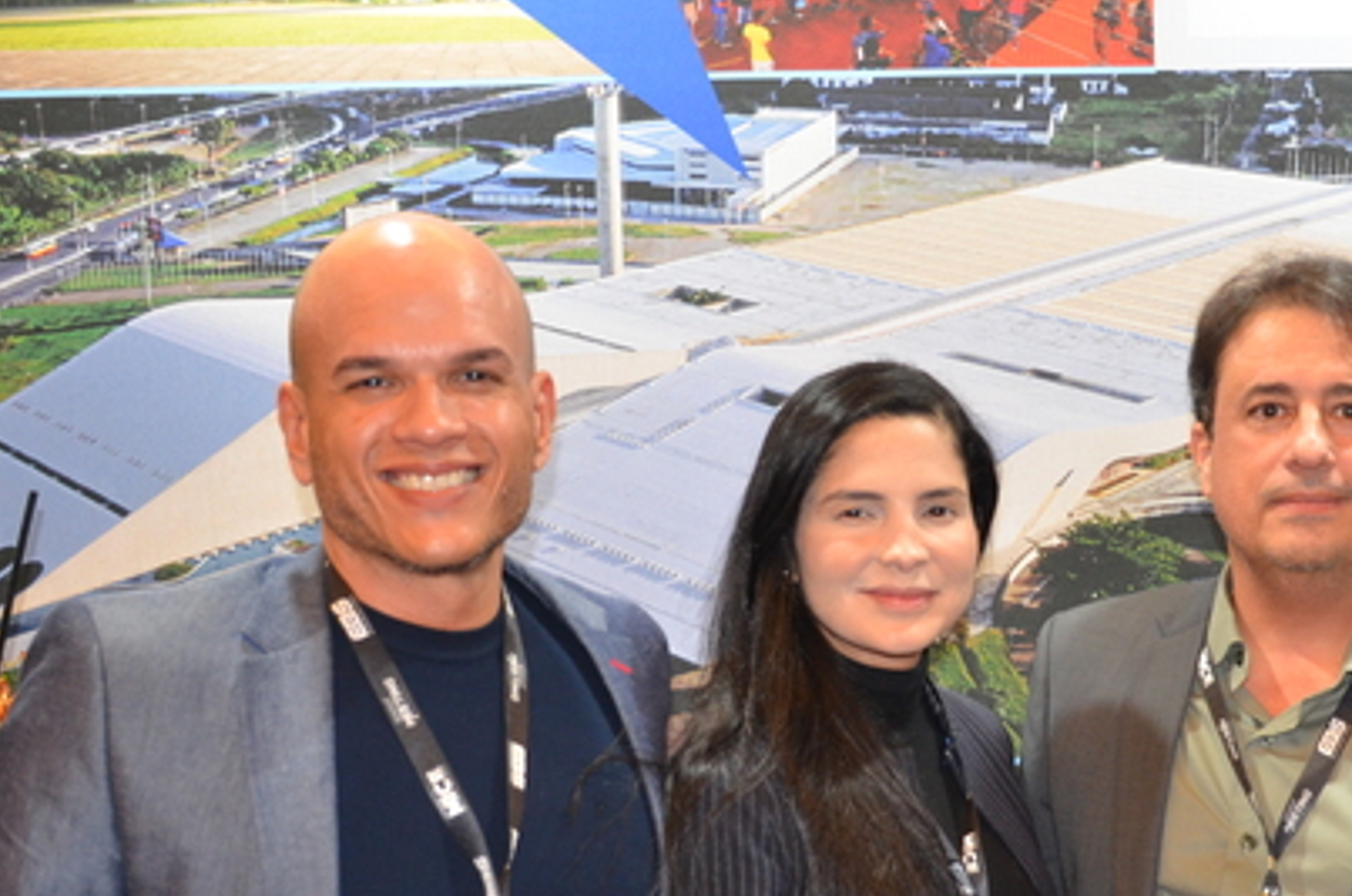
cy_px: 654
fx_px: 2244
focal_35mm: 60
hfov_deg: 33.2
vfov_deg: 22.4
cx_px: 919
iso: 800
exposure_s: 1/60
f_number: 3.8
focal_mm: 23
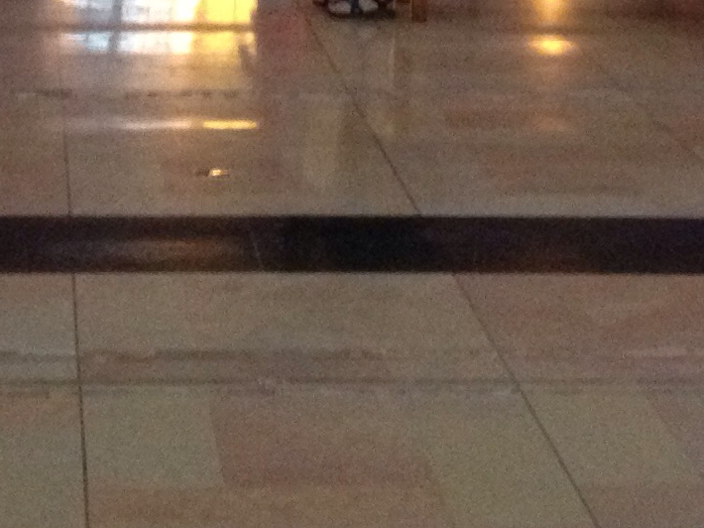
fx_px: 3273
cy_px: -533
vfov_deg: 8.7
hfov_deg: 12.3
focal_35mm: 161
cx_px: 408
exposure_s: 1/20
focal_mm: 4.28
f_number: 2.4
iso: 320
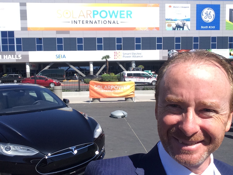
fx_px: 209
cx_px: 116
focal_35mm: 31
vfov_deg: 45.4
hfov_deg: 58.4
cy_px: 88
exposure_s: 1/1527
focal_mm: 2.15
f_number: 2.4
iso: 50
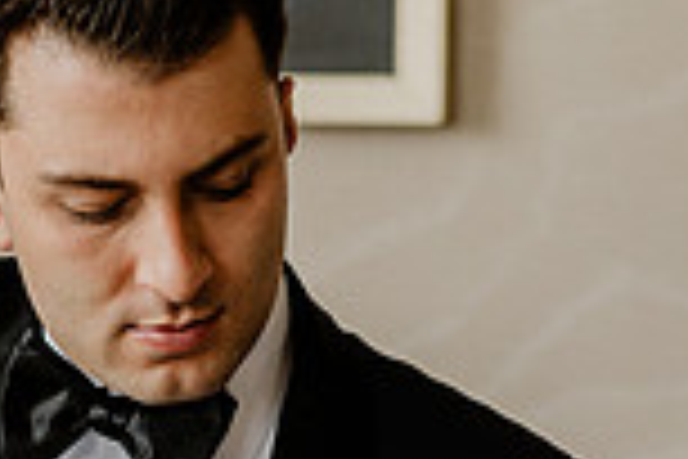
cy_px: 684
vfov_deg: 3.5
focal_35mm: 397
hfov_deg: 5.2
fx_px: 7587
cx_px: -99
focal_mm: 105
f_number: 2.5
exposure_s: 1/320
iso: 800
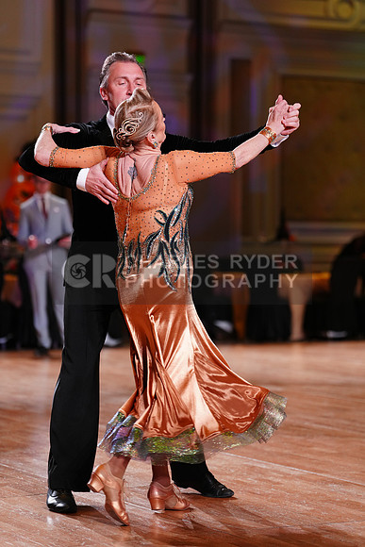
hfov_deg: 13.0
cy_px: 274
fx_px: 1596
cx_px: 182
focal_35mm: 105
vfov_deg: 19.5
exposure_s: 1/400
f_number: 2.8
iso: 1250
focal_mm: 105
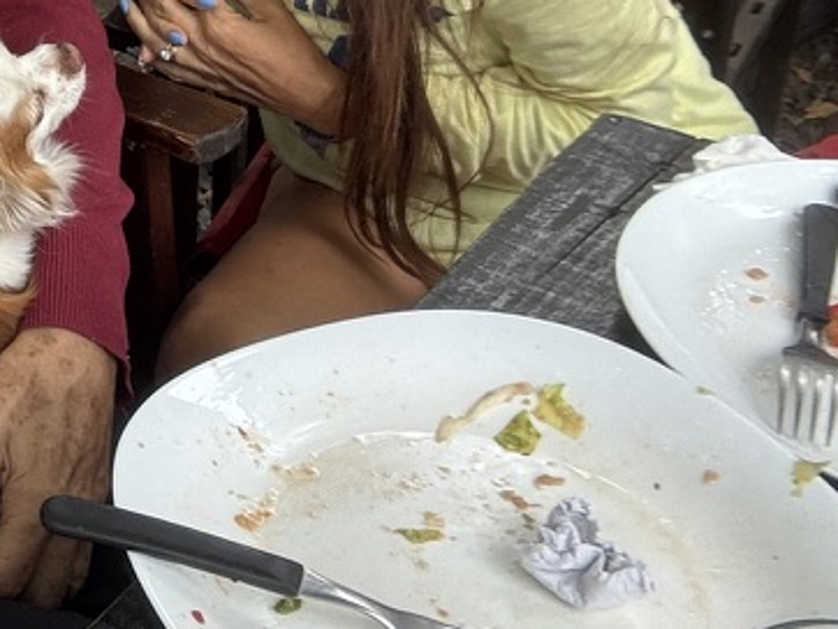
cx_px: -167
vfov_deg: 21.3
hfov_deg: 26.5
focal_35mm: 65
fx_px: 1575
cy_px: -81
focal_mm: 2.69
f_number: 1.9
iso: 64
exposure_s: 1/121
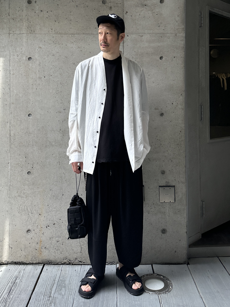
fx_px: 213
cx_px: 115
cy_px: 154
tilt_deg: +1.5
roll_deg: +0.0
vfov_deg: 71.6
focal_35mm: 24
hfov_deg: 56.8
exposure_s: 1/1183
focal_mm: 6.86
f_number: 1.78
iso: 80
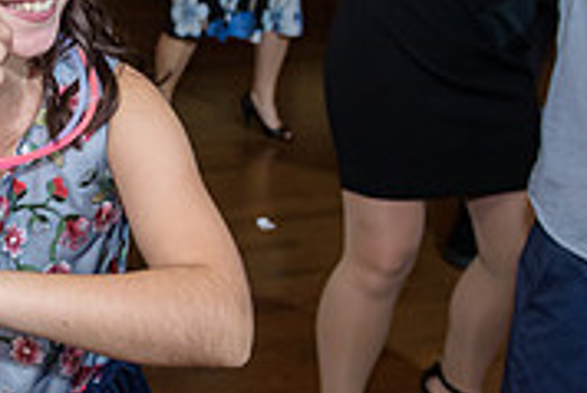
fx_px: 1273
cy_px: 134
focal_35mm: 78
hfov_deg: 25.0
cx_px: 26
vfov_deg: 17.5
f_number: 3.2
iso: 1600
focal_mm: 24
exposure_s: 1/125
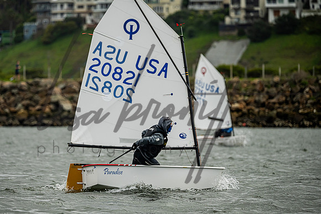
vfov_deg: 4.3
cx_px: 129
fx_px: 2846
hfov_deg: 6.5
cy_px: 125
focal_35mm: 319
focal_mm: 260
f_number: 5
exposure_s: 1/3200
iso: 320
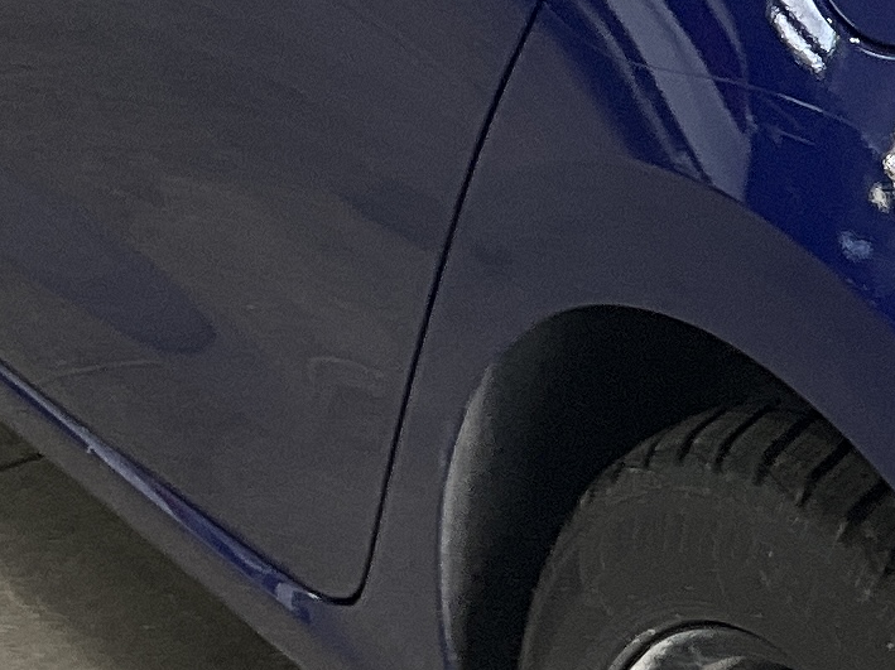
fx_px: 4264
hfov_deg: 11.4
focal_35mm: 165
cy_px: 9
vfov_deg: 8.9
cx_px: 1453
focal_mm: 3
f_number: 1.8
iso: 32
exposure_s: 1/122
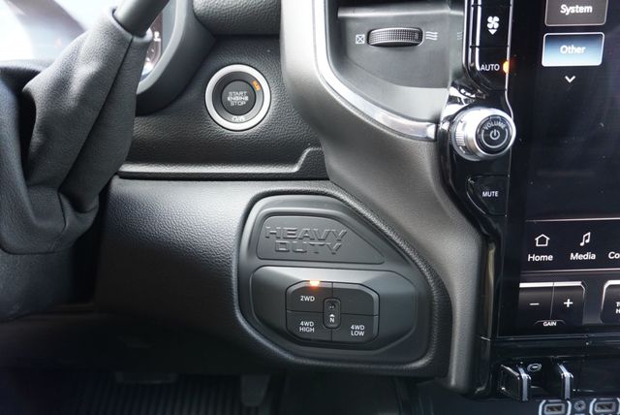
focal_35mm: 24
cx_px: 310
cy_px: 208
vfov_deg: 53.2
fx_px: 414
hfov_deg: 73.7
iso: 1250
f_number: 3.5
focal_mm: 16
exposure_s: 1/60
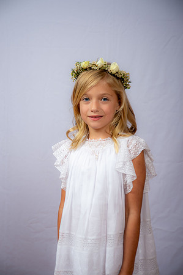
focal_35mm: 78
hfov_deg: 17.5
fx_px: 596
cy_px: 138
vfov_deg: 26.0
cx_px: 92
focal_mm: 78
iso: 250
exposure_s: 1/160
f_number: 6.3
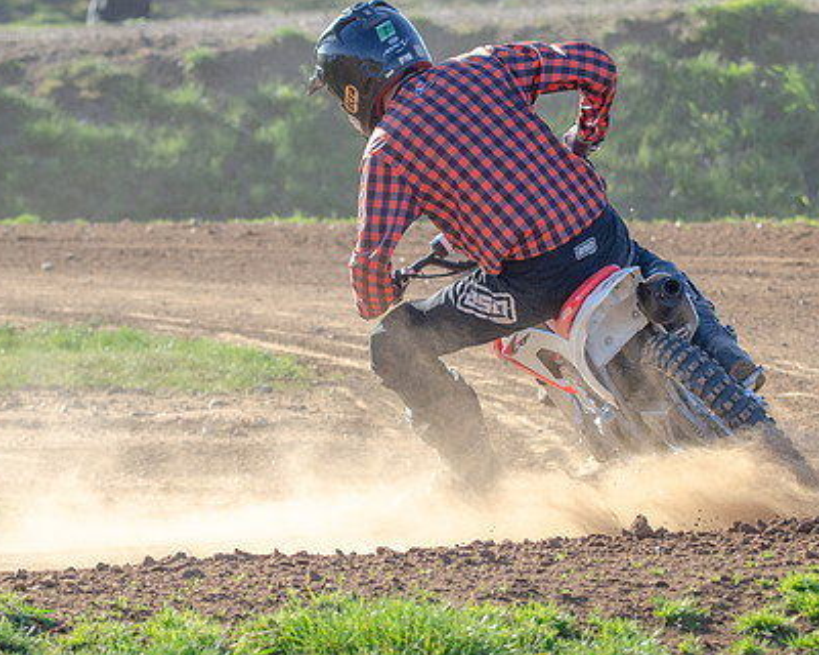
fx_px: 7902
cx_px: 467
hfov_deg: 5.9
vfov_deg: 4.7
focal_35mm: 326
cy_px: 309
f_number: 5
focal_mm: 160
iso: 400
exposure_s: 1/1000
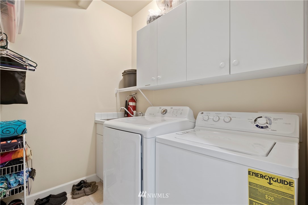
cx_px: 154
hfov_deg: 96.7
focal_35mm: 16
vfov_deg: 73.8
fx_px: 137
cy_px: 102
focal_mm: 16
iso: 400
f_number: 8
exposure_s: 1.6
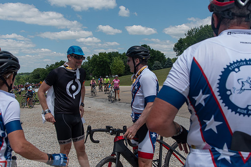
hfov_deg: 53.1
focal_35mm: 36
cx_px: 127
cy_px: 85
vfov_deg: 36.9
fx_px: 251
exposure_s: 1/640
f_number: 5.6
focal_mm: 32
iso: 200
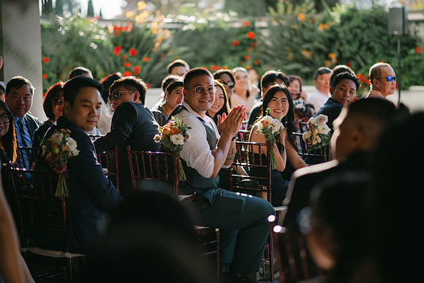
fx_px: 1001
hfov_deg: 23.9
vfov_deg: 16.1
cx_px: 212
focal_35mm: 85
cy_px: 142
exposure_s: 1/1000
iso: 64
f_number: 1.8
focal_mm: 85
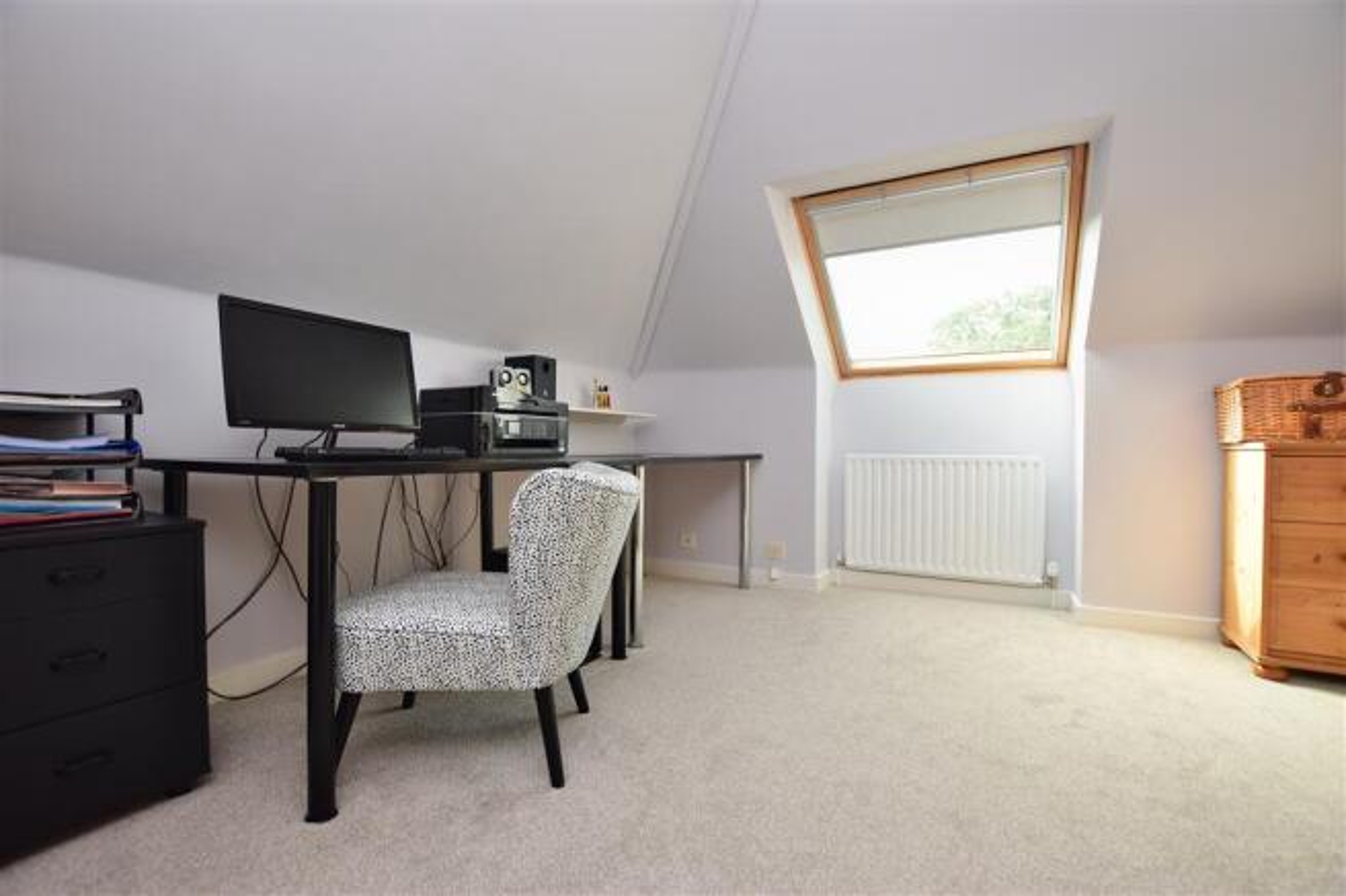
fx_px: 561
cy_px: 448
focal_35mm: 15
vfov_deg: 77.3
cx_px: 673
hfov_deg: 100.4
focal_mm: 10
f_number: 5
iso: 250
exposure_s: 1/100
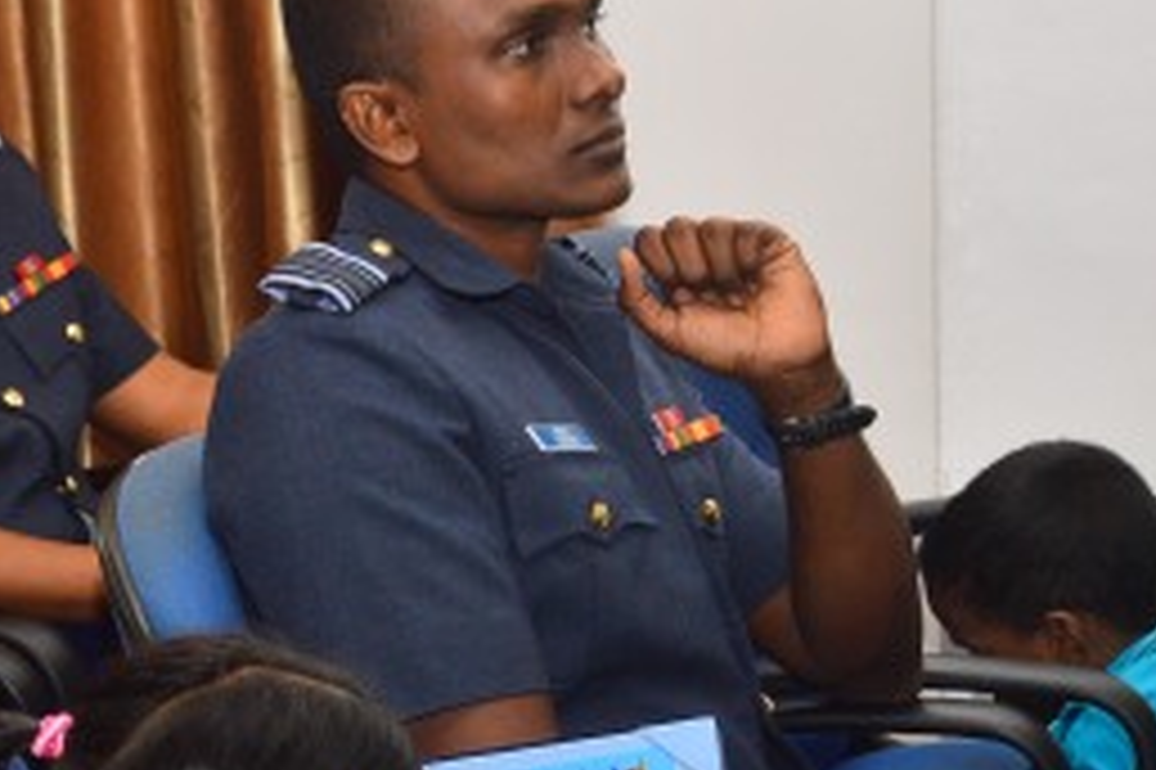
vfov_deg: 12.1
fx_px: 3594
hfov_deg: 18.3
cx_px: 585
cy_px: 779
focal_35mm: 112
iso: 400
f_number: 5
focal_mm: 32
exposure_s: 1/100
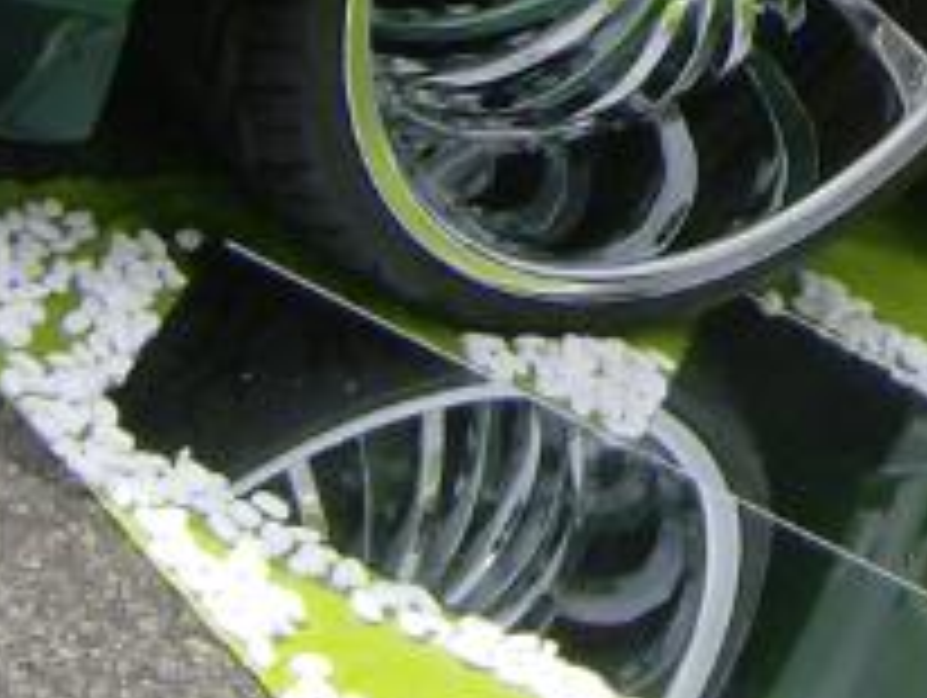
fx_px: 4799
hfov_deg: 10.8
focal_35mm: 179
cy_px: -736
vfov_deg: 7.9
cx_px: 1166
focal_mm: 6
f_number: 4.7
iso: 100
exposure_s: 1/919
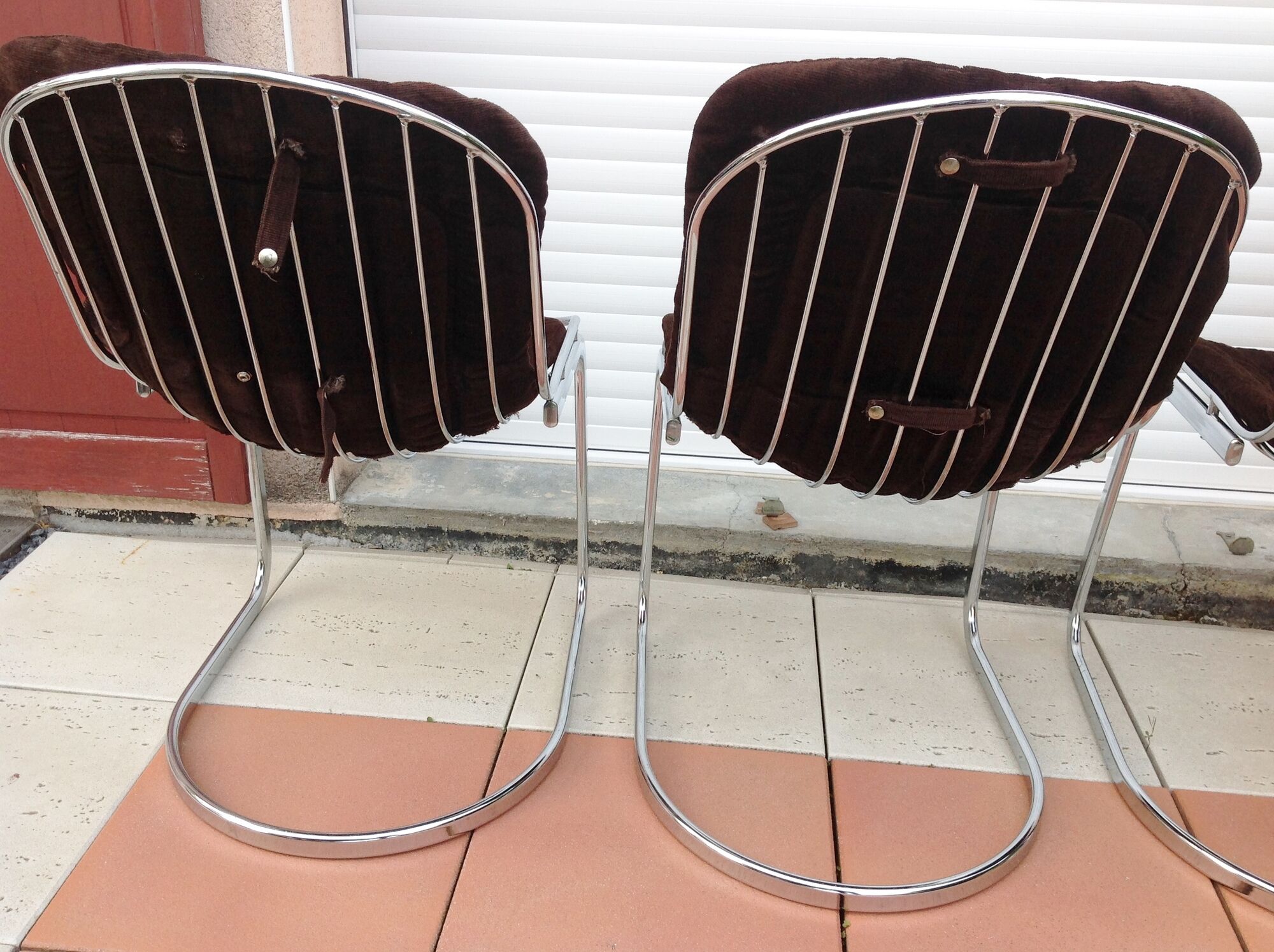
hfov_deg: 52.7
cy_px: 476
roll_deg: -1.3
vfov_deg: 40.6
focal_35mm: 35
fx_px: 1286
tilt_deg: -25.6
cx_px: 637
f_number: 2.4
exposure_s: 1/120
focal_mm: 4.28
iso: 64
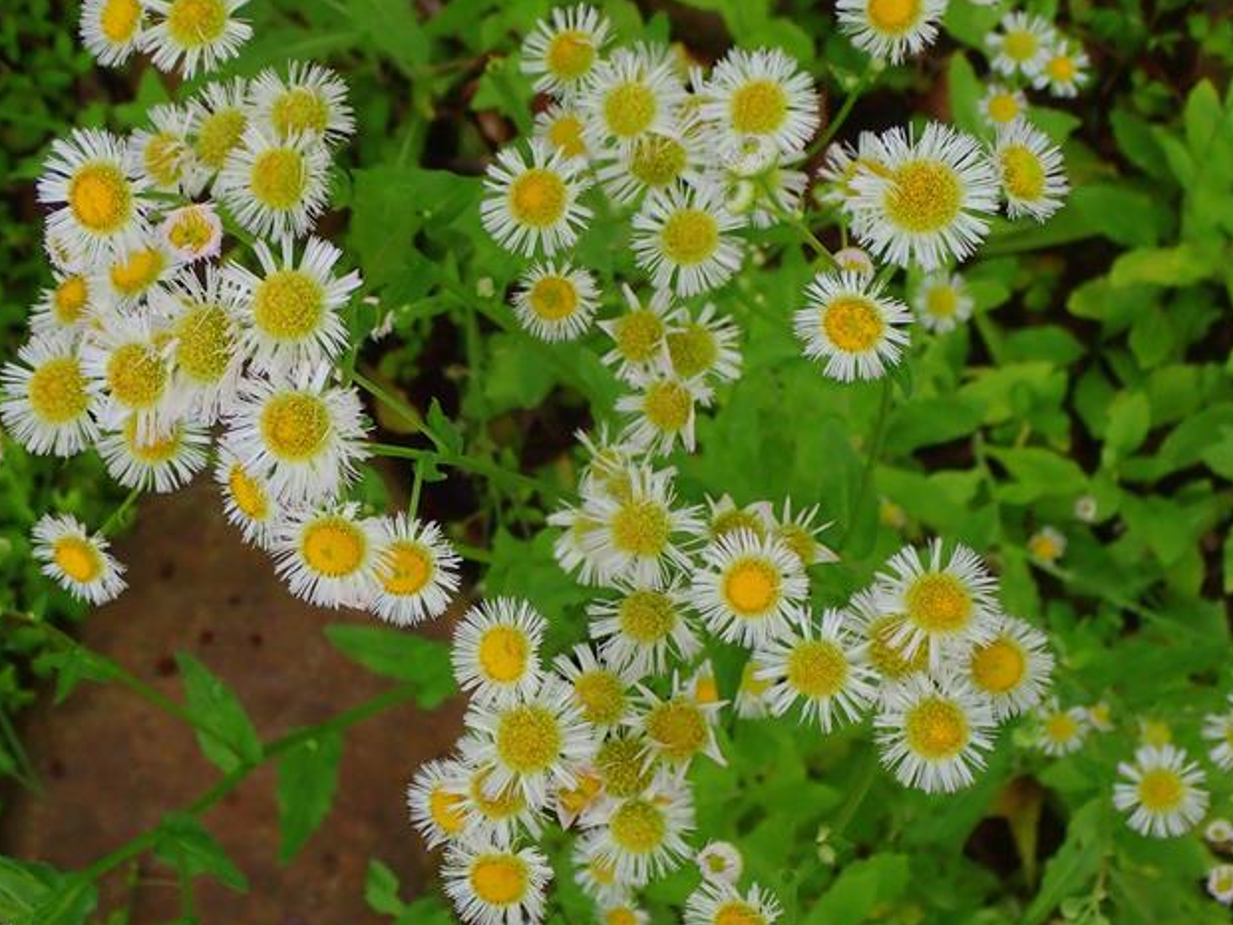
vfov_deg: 28.0
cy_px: 458
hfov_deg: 36.7
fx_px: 1852
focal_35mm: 52
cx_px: 525
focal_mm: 7.86
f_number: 4
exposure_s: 1/200
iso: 400
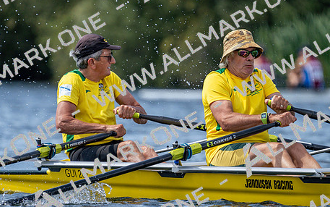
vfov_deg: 1.8
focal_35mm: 731
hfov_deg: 2.9
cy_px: 109
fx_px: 6577
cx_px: 181
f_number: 6.3
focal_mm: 565
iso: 500
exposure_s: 1/2000
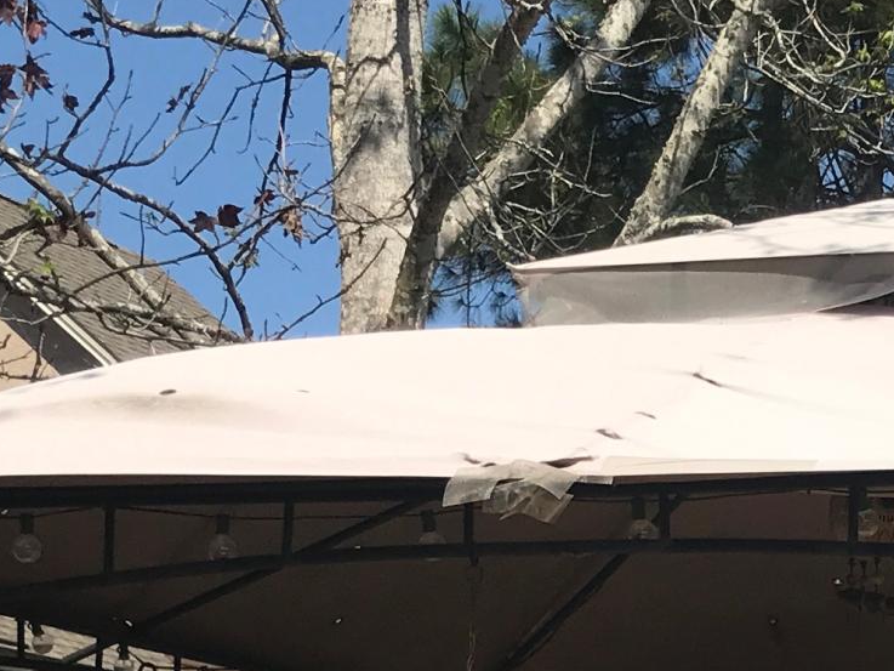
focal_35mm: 114
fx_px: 2945
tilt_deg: +2.8
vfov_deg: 12.5
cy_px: 910
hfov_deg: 16.9
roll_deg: -1.0
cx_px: 860
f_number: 1.8
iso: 20
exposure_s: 1/2740
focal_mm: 3.99
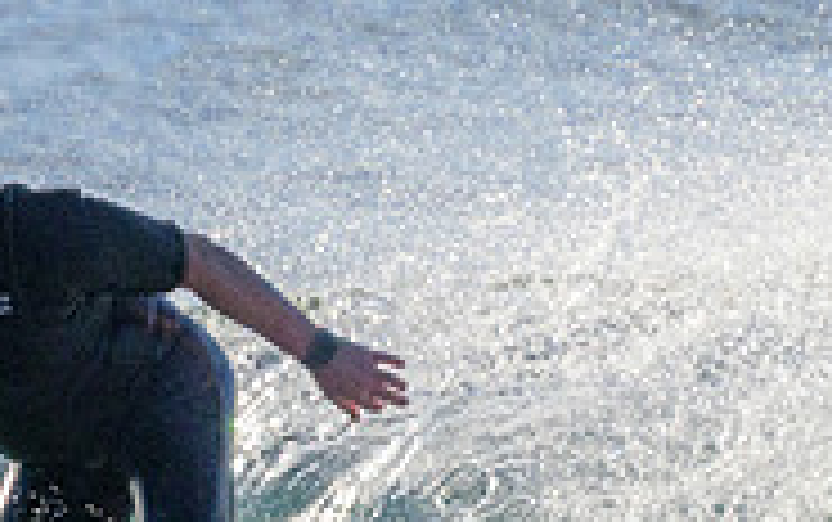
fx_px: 79343
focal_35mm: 3496
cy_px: 376
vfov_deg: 0.4
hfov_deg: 0.6
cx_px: 251
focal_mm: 800
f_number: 11
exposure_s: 1/2000
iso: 900
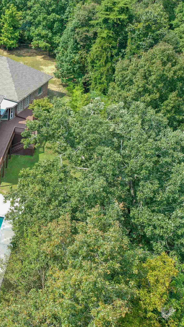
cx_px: -30
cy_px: 166
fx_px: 390
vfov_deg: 45.5
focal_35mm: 45
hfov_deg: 24.3
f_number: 5.6
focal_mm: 10.26
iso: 100
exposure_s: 1/120
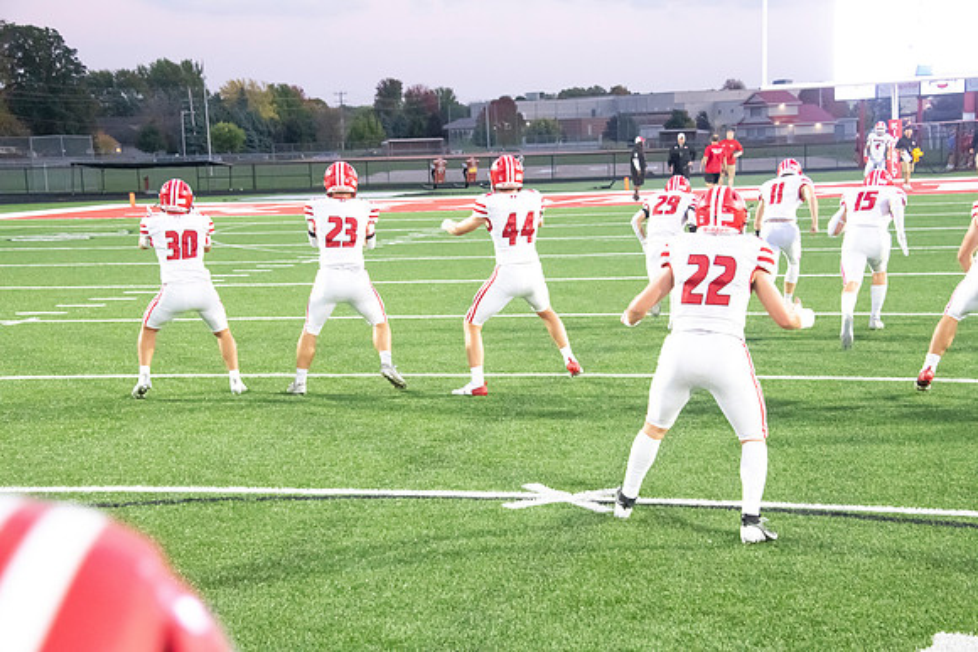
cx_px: 489
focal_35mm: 65
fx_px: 1766
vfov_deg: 20.9
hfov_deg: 31.0
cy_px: 326
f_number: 7.1
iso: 10000
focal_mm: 65
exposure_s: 1/200
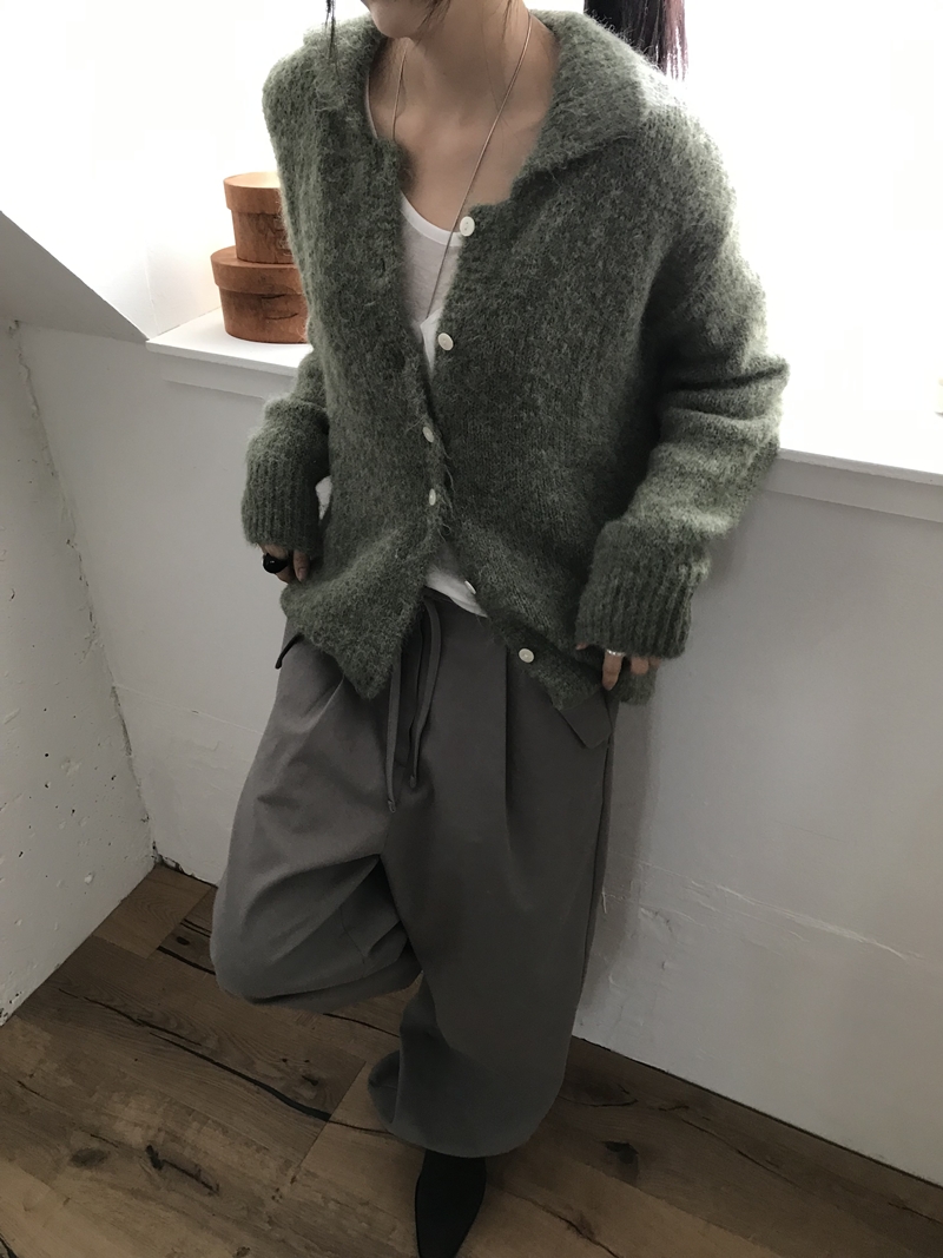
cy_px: 629
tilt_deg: -32.2
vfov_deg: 63.4
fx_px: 1017
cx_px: 472
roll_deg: +1.4
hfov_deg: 49.7
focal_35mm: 28
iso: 40
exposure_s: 1/20
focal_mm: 3.99
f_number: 1.8
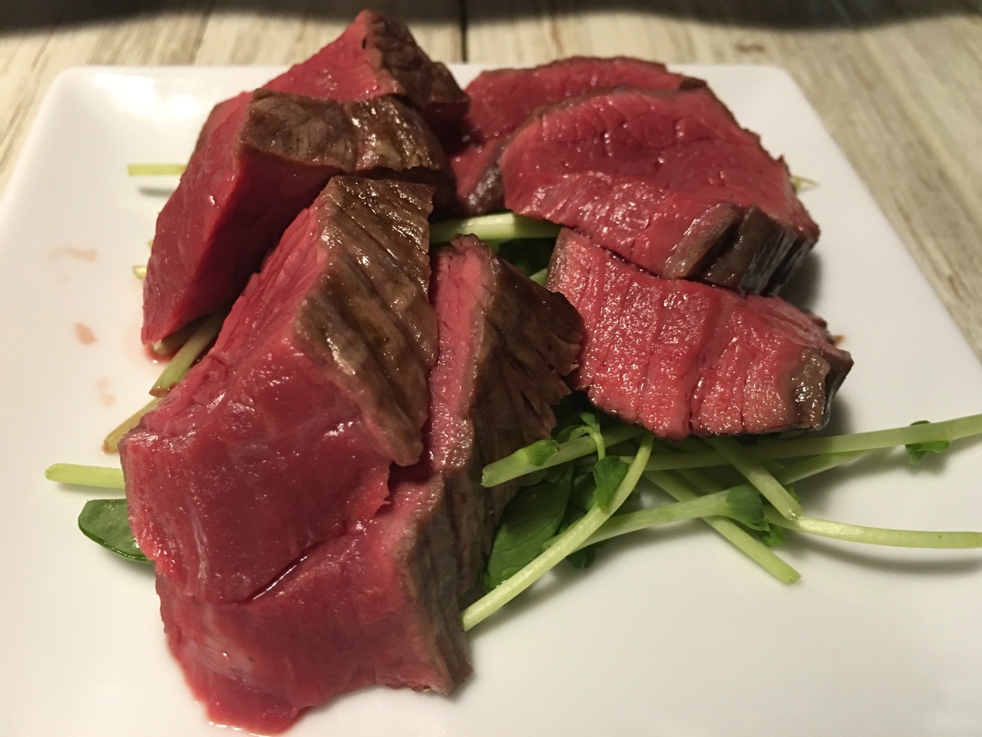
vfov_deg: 48.2
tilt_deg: -47.4
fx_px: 823
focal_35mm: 29
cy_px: 368
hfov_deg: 61.7
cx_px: 491
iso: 100
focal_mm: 4.15
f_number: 2.2
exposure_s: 1/15
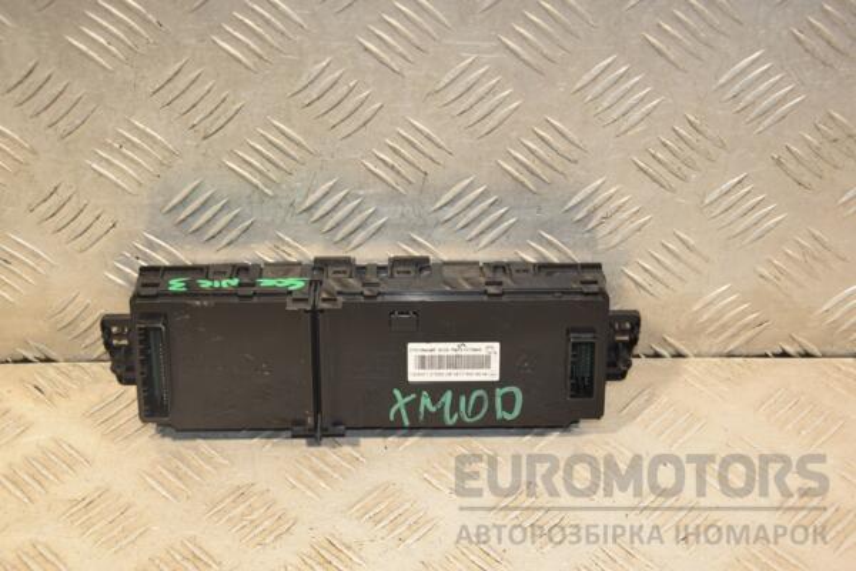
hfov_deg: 26.0
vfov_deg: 17.5
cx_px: 428
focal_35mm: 78
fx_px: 1855
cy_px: 286
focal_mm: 52
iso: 800
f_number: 5.6
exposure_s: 1/200
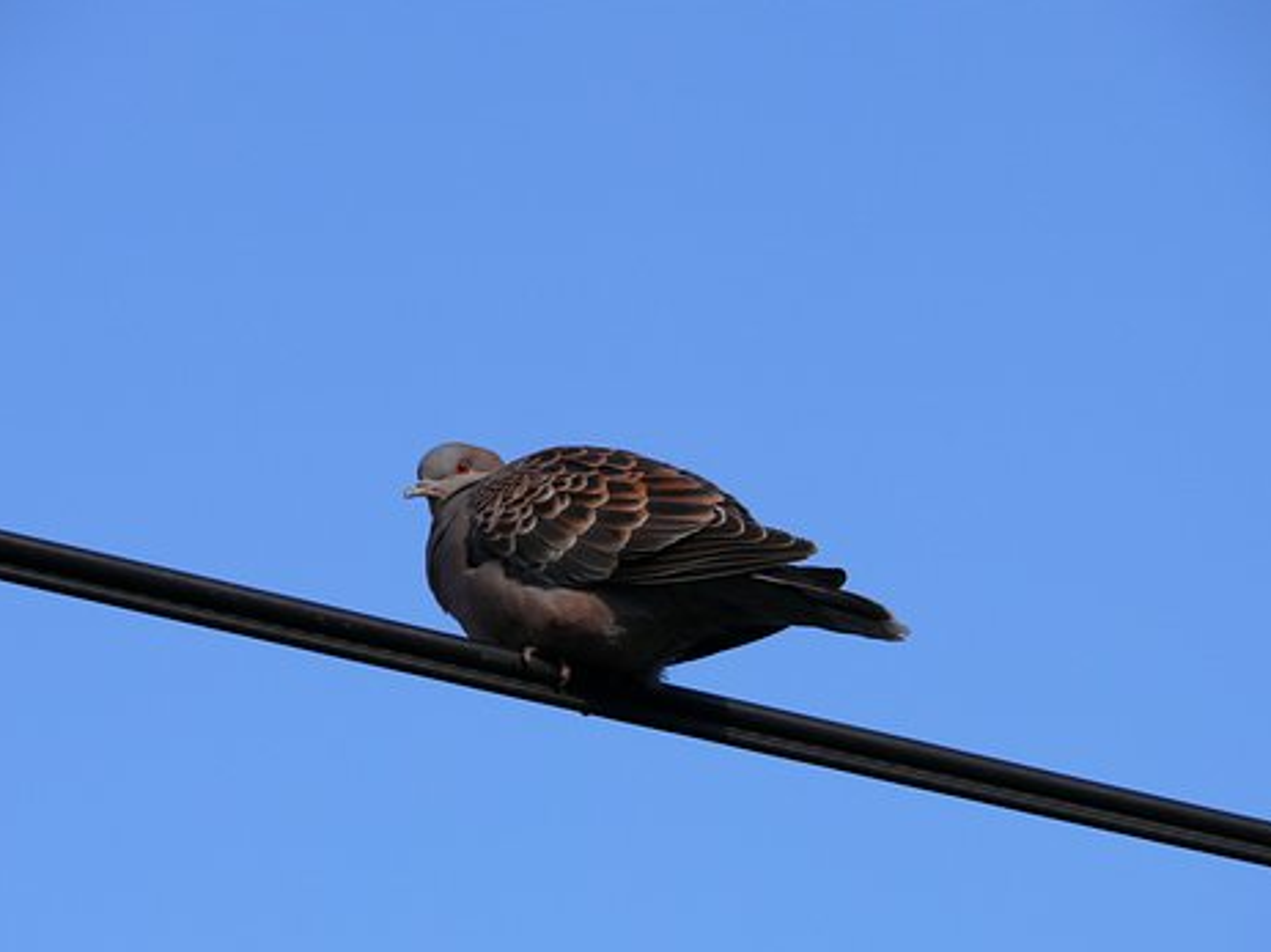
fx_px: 14169
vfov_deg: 3.9
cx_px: 587
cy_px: 519
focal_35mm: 386
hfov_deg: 5.1
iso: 100
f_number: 5.6
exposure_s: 1/250
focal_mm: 73.8
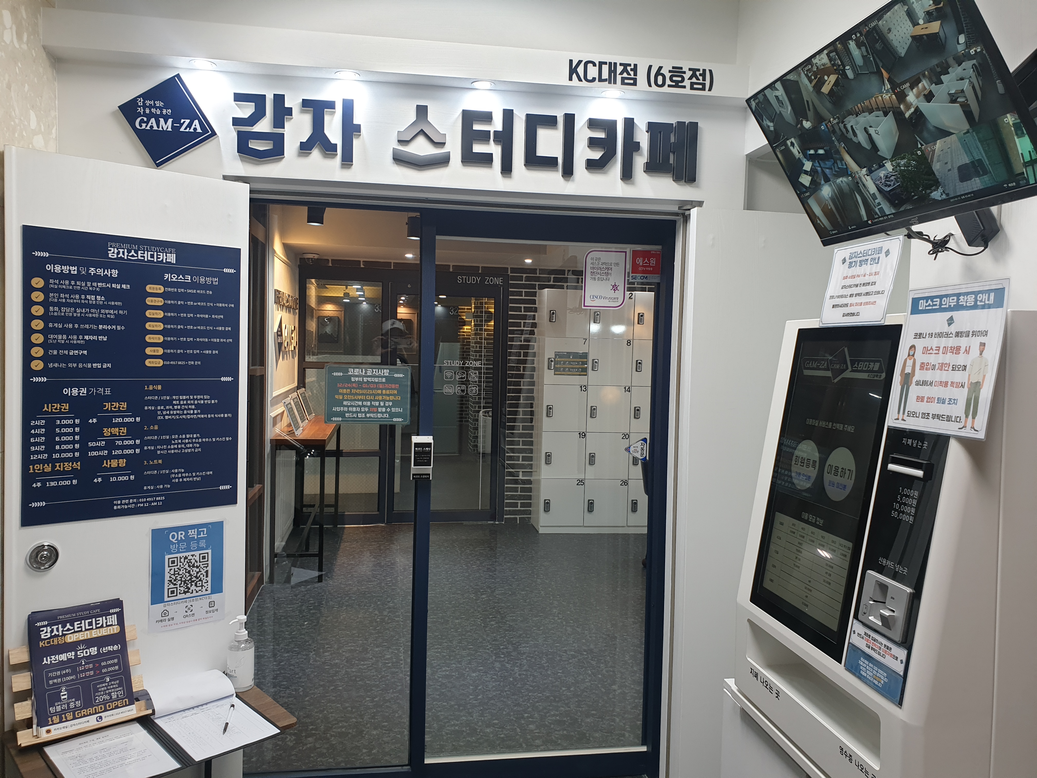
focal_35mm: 26
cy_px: 389
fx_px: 779
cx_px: 518
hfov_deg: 67.3
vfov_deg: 53.1
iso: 80
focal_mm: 4.3
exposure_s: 1/60
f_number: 2.4
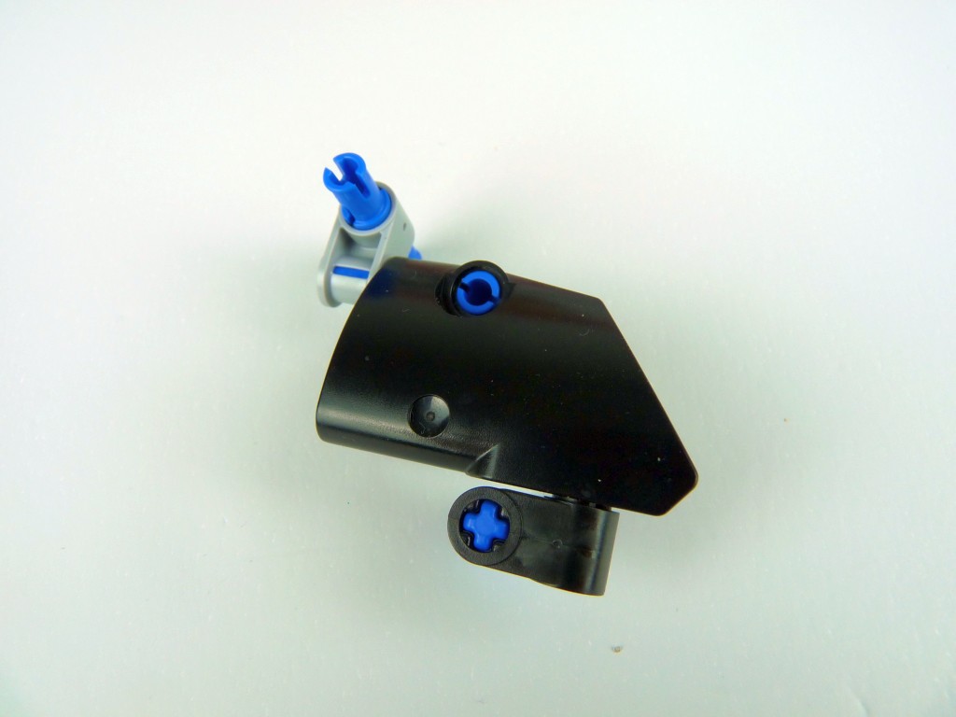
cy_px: 358
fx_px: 746
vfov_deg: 51.4
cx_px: 478
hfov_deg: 65.3
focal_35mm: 27
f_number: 4
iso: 100
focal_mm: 4.8
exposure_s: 1/60
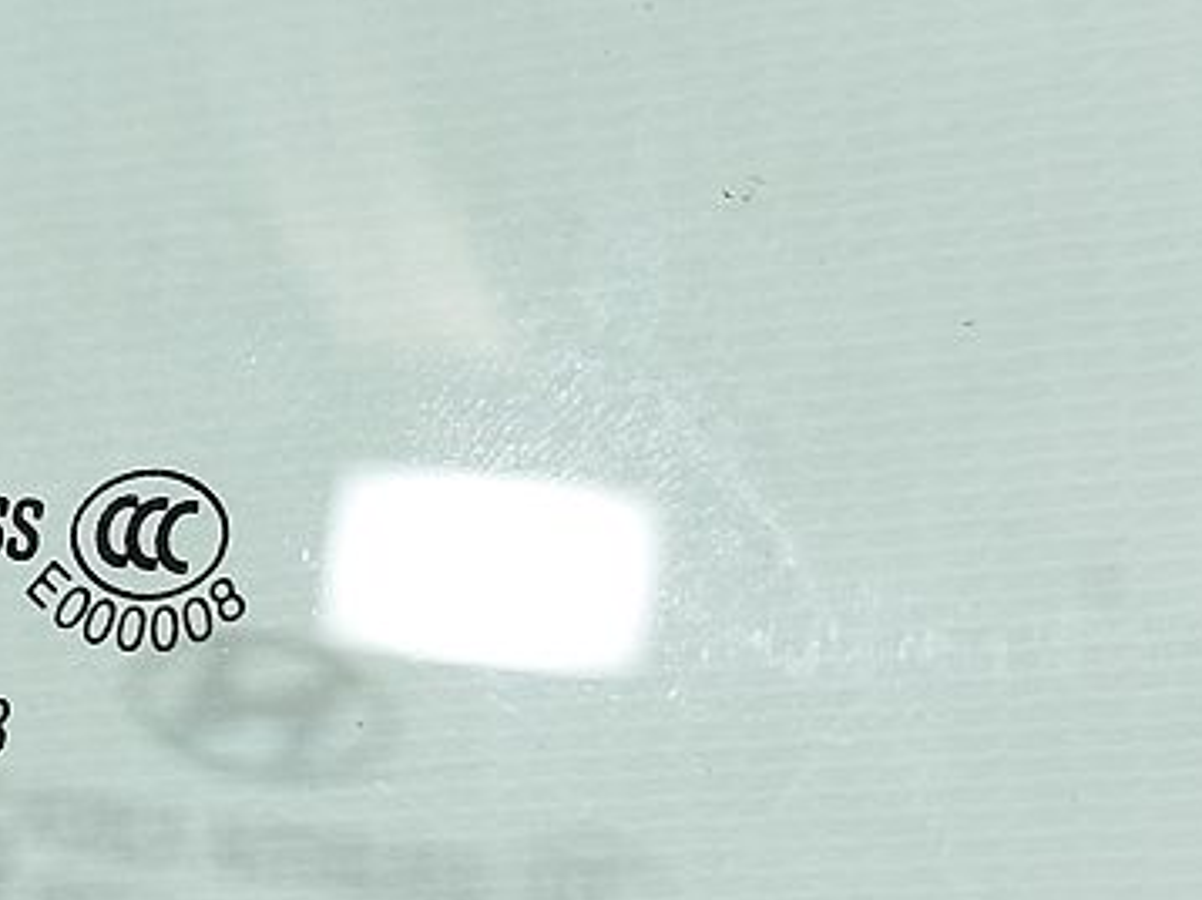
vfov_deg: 15.8
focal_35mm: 93
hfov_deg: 21.0
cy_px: 722
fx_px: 3227
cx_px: 354
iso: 80
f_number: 1.8
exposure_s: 1/50
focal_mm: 5.23
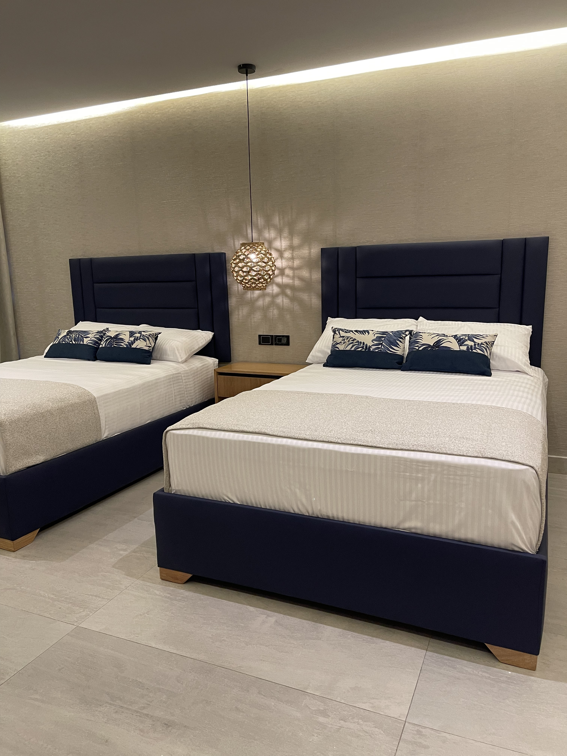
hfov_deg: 53.1
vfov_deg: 67.3
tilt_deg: -10.3
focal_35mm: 26
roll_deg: +1.3
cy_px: 378
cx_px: 284
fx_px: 568
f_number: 1.6
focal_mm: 5.1
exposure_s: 1/60
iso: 160
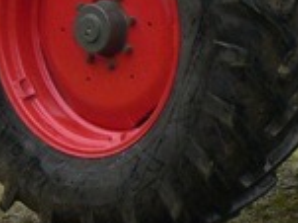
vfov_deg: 4.3
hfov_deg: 5.6
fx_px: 2959
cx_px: 588
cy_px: 8
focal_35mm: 344
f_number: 4
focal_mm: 10.7
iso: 80
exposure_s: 1/125
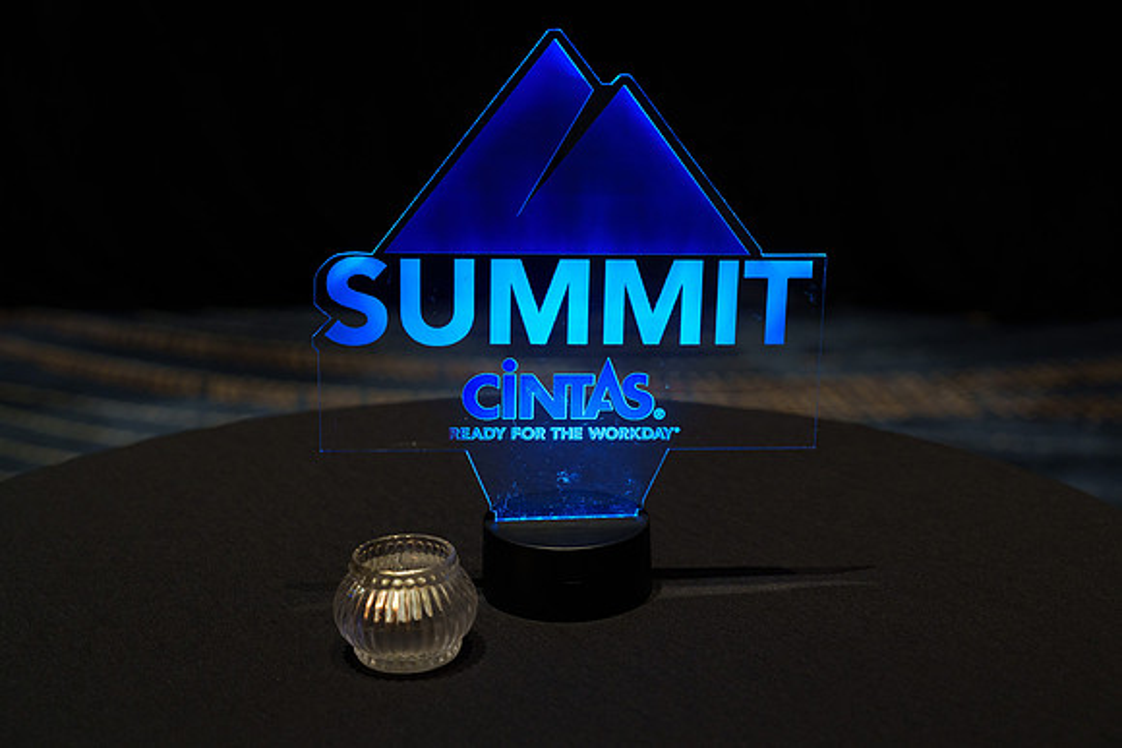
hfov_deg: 37.1
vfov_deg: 25.2
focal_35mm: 54
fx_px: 1672
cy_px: 374
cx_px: 561
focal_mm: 53
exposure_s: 1/60
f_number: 4.5
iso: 1250
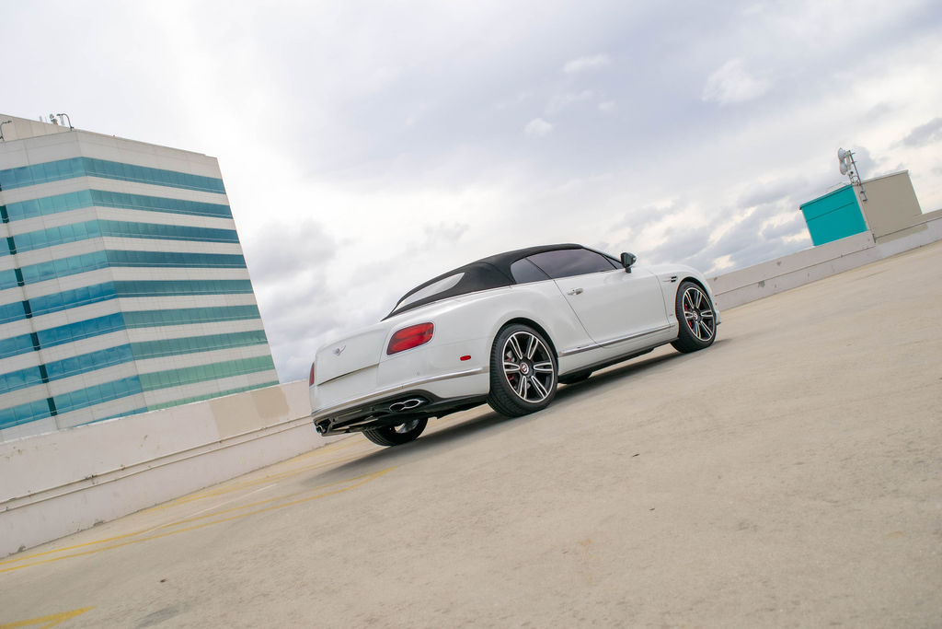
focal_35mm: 32
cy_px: 314
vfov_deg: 41.7
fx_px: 824
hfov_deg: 59.5
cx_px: 471
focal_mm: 21
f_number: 8
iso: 400
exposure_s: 1/2000
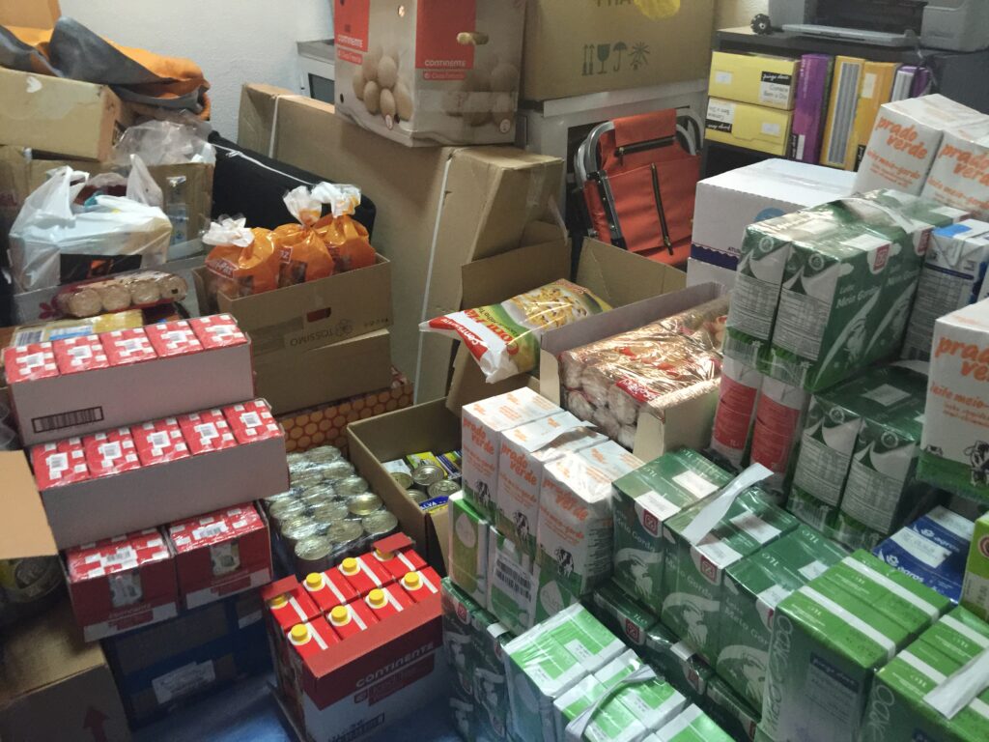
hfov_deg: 61.7
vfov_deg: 48.2
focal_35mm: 29
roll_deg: -1.0
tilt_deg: -27.7
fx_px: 829
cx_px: 494
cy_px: 371
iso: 100
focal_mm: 4.15
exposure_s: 1/17
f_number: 2.2
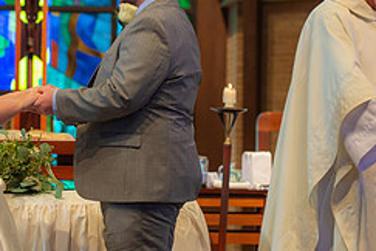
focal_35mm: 167
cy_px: 183
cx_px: 206
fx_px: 1744
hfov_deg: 12.3
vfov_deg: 8.2
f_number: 3.2
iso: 1250
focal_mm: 70
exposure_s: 1/125
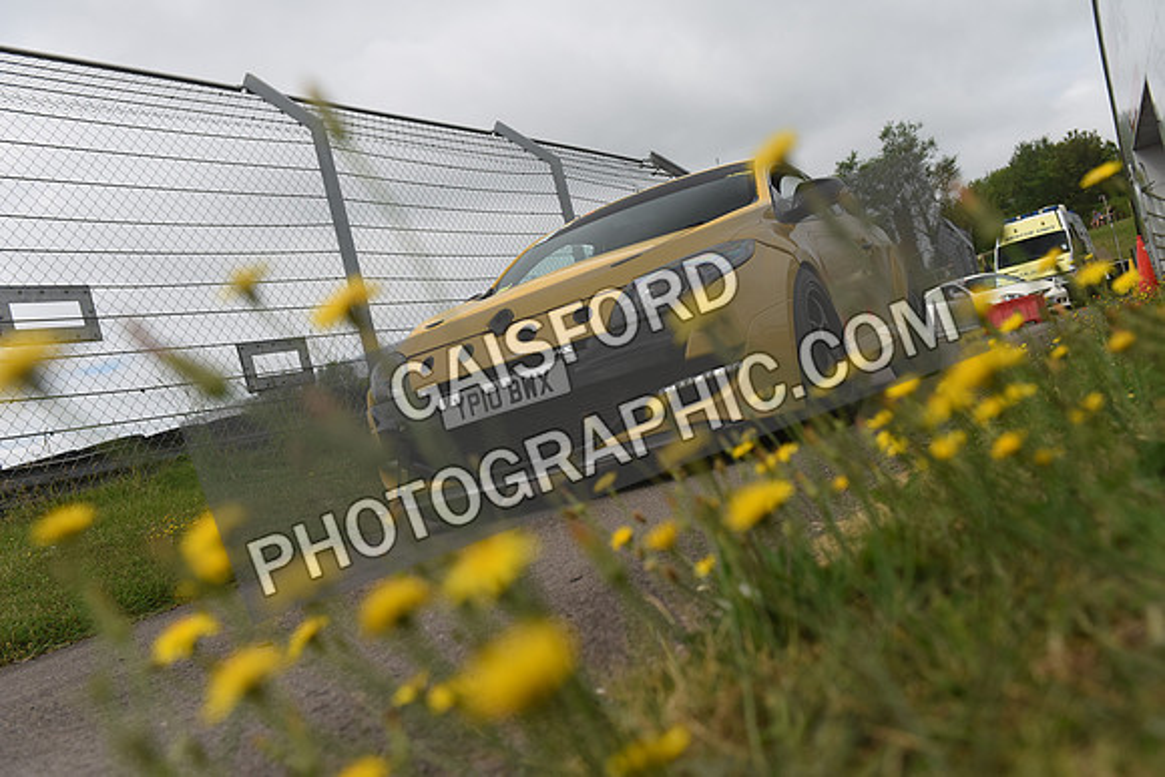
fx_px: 1100
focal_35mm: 34
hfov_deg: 55.8
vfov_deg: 38.9
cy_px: 388
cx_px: 582
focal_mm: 34
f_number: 5.6
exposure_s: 1/800
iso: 500
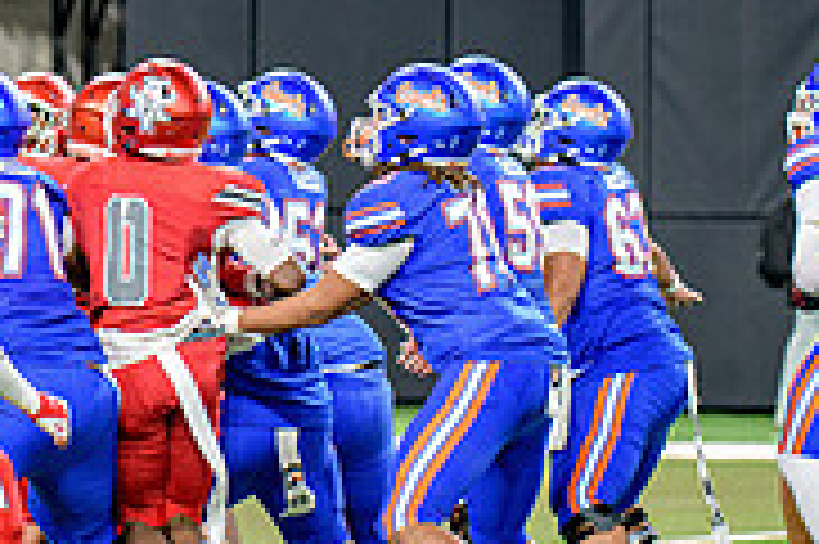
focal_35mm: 462
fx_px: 10501
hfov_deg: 4.5
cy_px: 187
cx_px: 32
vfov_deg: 3.0
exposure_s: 1/400
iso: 1250
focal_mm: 145
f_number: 2.8
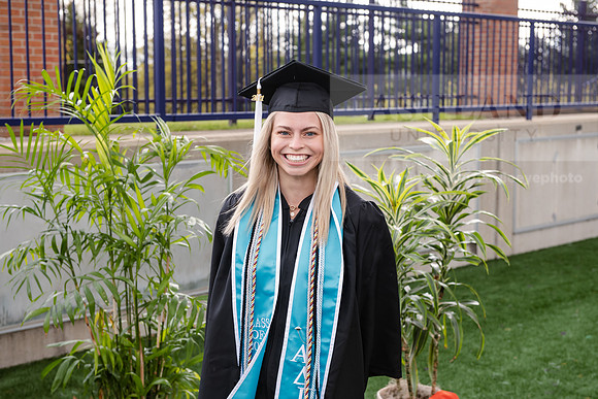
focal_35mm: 60
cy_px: 200
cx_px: 299
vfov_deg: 22.6
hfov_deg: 33.4
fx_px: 997
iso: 400
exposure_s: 1/200
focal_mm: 60
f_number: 5.6
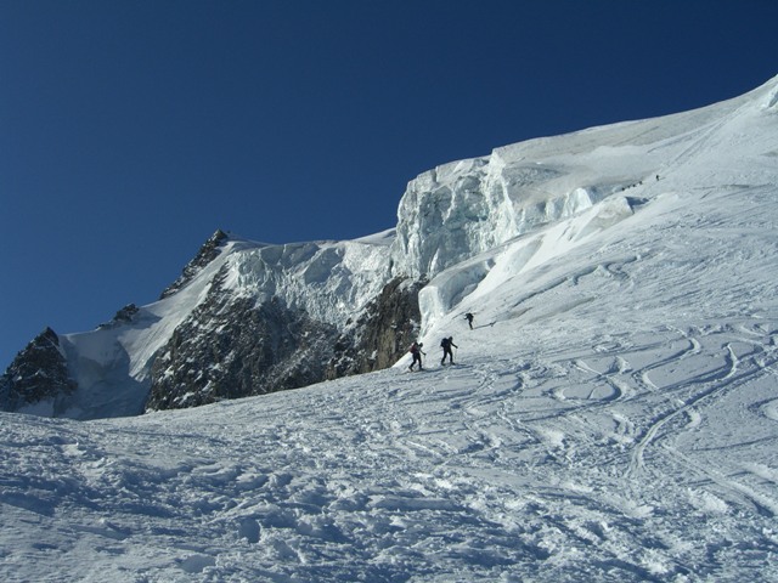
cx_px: 389
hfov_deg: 49.0
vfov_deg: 37.7
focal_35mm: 38
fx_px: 854
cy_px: 292
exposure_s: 1/500
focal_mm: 7.9
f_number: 8
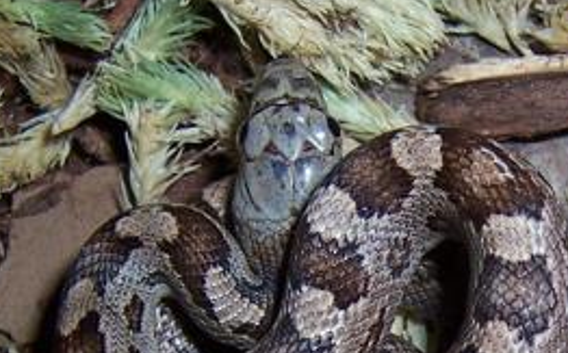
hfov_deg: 19.1
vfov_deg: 11.9
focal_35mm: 107
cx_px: 531
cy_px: 435
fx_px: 1654
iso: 80
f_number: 2.8
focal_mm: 5.5
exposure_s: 1/60
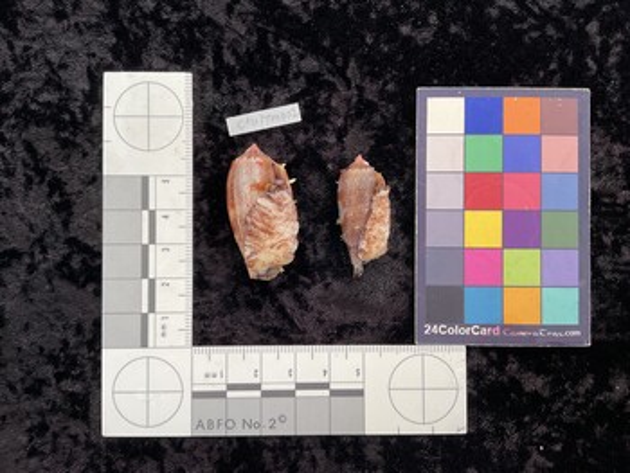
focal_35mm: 29
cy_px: 236
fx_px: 528
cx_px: 315
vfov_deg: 48.3
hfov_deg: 61.6
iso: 80
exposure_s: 1/50
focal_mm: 3
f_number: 1.8
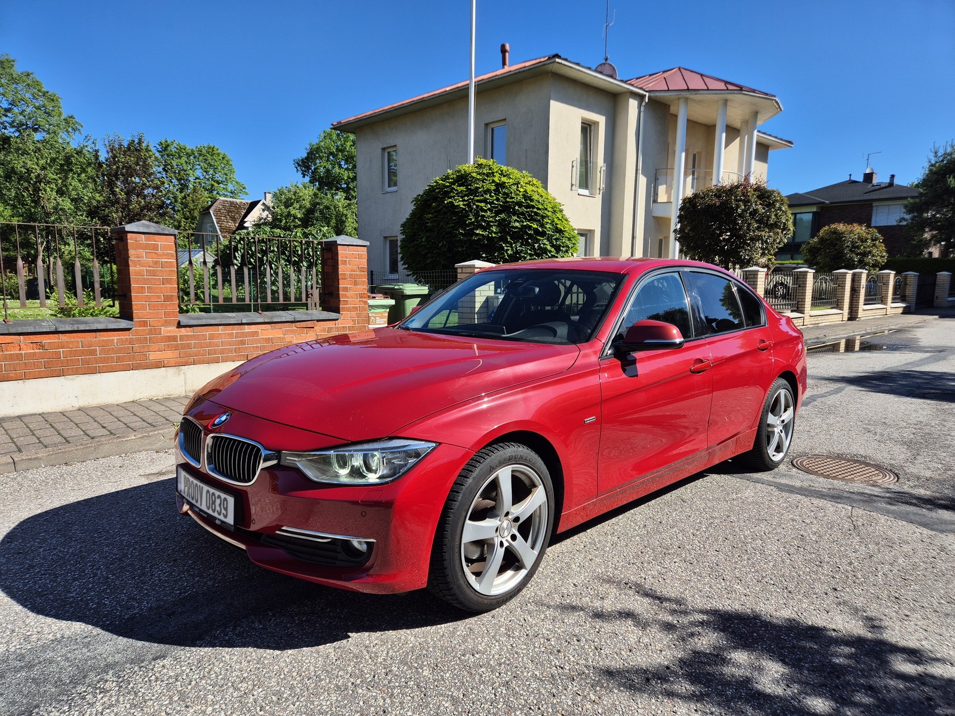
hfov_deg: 73.9
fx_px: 635
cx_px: 478
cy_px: 358
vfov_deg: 58.9
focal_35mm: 23
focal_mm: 5.4
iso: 25
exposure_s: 1/1584
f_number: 1.8
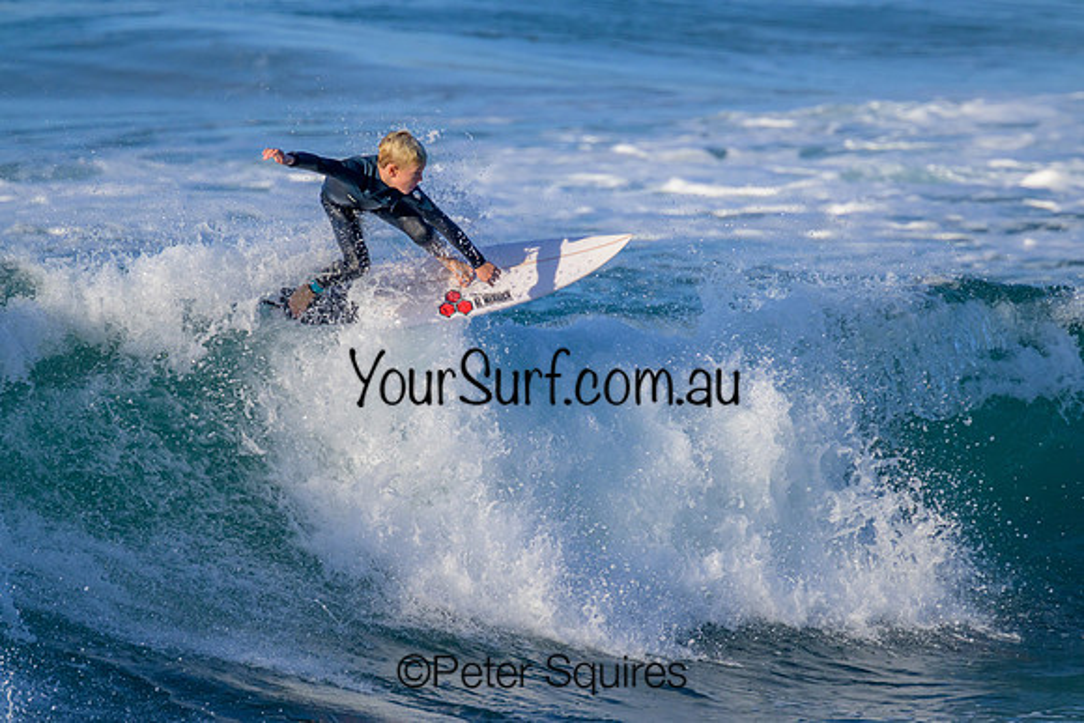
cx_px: 542
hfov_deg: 2.6
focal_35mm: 800
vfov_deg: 1.7
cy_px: 362
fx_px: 24093
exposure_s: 1/2000
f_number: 11
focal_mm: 800
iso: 1400
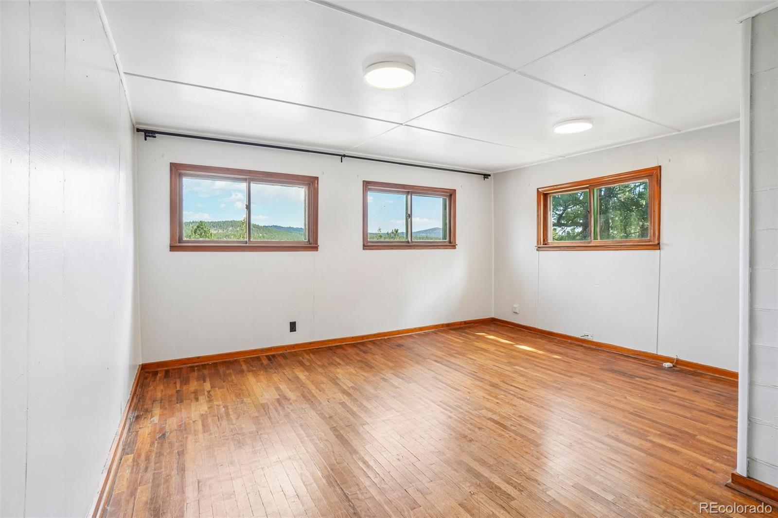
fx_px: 356
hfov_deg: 95.0
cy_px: 259
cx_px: 389
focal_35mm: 16
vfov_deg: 72.0
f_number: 8
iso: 400
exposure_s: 1/30
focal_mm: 11
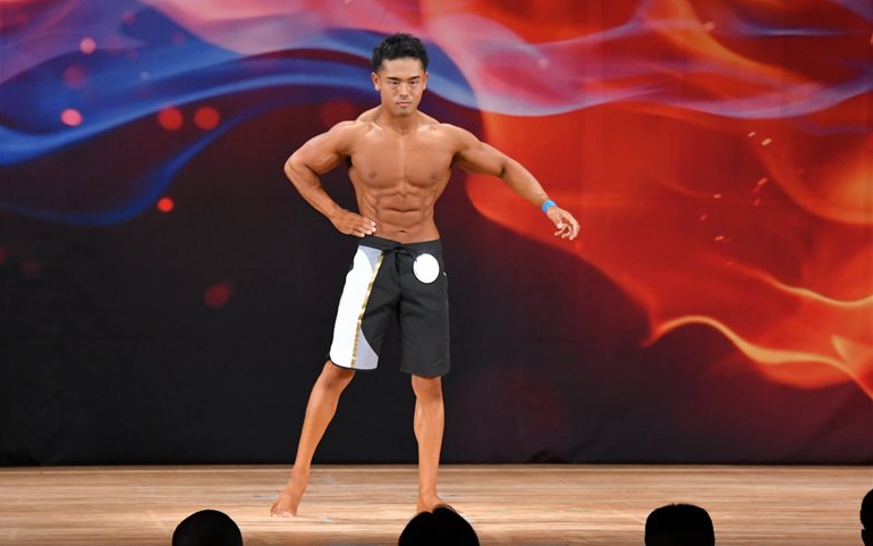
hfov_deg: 8.5
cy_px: 279
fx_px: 5852
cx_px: 435
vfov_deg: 5.3
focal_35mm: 246
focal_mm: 160
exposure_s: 1/400
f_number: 5.6
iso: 3200
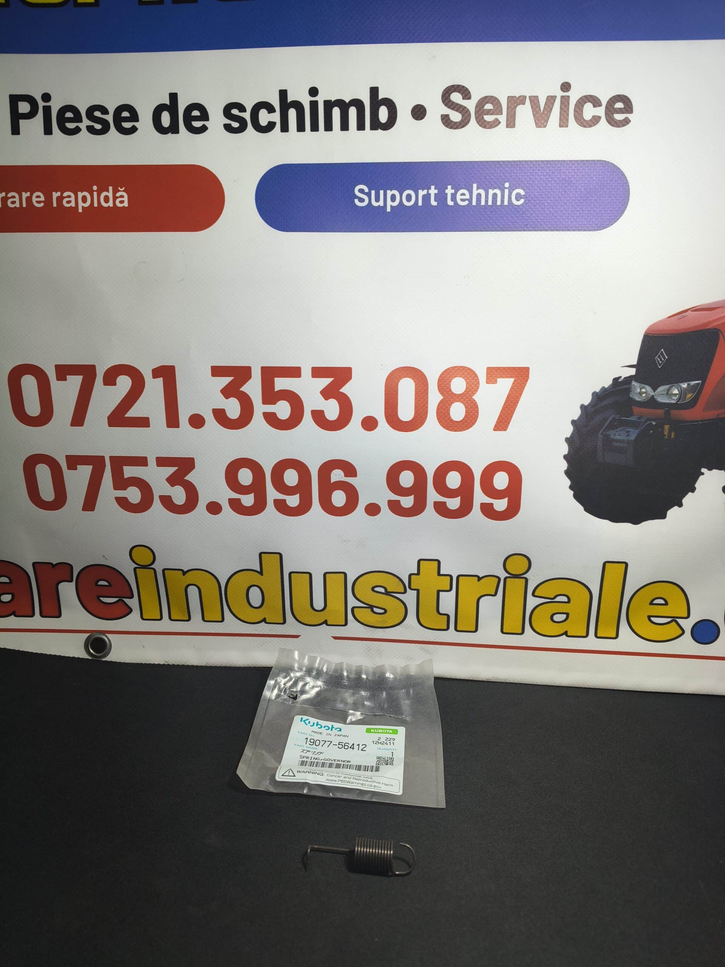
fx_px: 726
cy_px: 484
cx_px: 362
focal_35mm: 26
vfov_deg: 67.3
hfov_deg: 53.1
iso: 99
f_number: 1.8
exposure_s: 1/141
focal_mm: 4.81
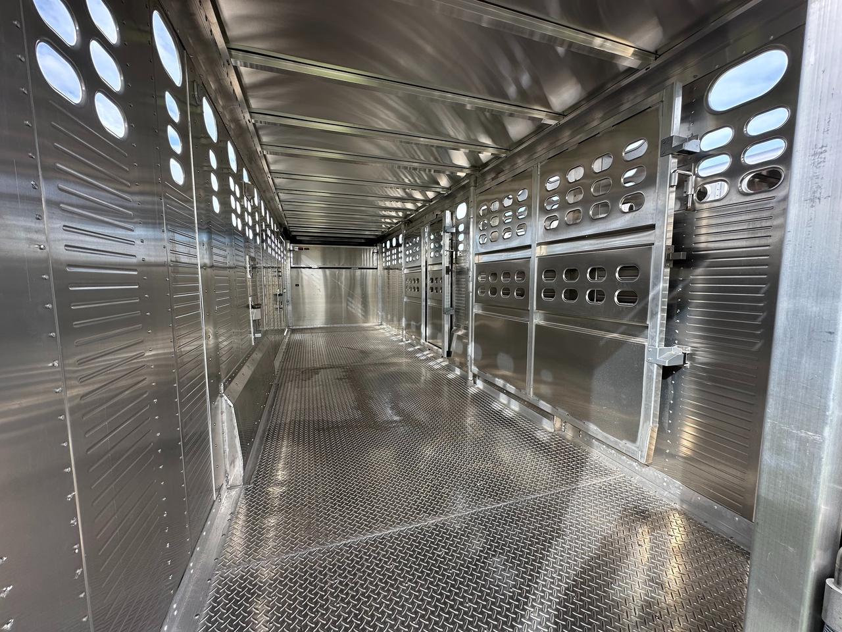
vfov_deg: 85.7
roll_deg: -0.2
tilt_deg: -5.4
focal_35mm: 14
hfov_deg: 102.1
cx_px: 421
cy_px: 316
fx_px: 341
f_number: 2.2
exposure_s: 1/226
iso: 40
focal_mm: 2.22
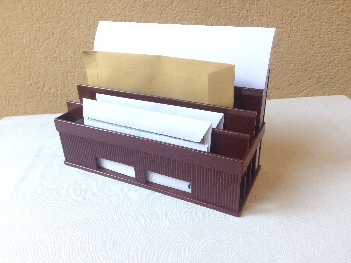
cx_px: 176
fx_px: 294
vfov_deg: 48.2
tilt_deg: -29.0
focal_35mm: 29
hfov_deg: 61.7
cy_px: 132
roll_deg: +1.5
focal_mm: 4.15
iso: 250
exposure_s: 1/33
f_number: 2.2
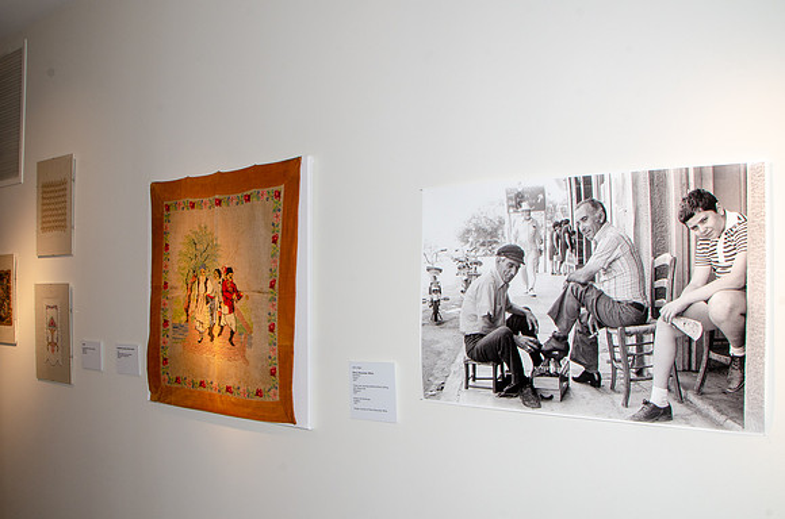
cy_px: 260
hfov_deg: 62.3
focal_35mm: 30
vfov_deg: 43.6
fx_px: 650
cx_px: 392
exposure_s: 1/20
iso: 400
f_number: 13
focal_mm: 18
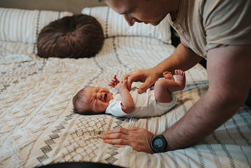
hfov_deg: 53.7
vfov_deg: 37.4
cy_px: 84
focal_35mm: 36
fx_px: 248
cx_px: 126
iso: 1000
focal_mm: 35
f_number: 2.8
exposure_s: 1/250
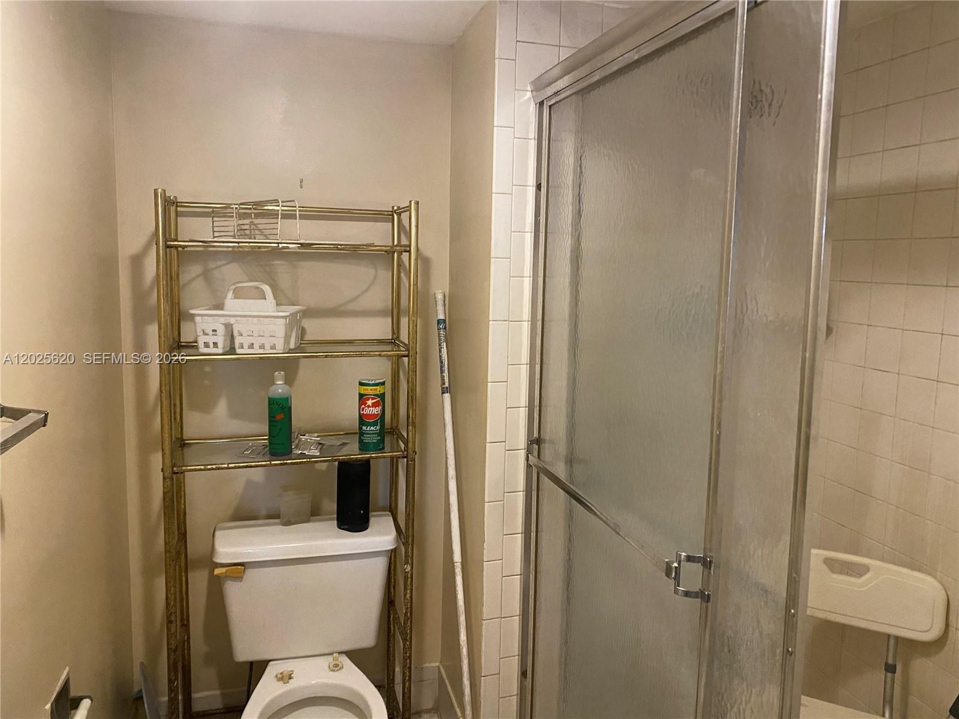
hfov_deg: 67.3
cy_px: 360
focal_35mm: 26
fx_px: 720
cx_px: 480
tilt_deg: -7.2
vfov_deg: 53.1
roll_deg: -1.3
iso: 500
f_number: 1.8
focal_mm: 4.25
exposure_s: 1/60
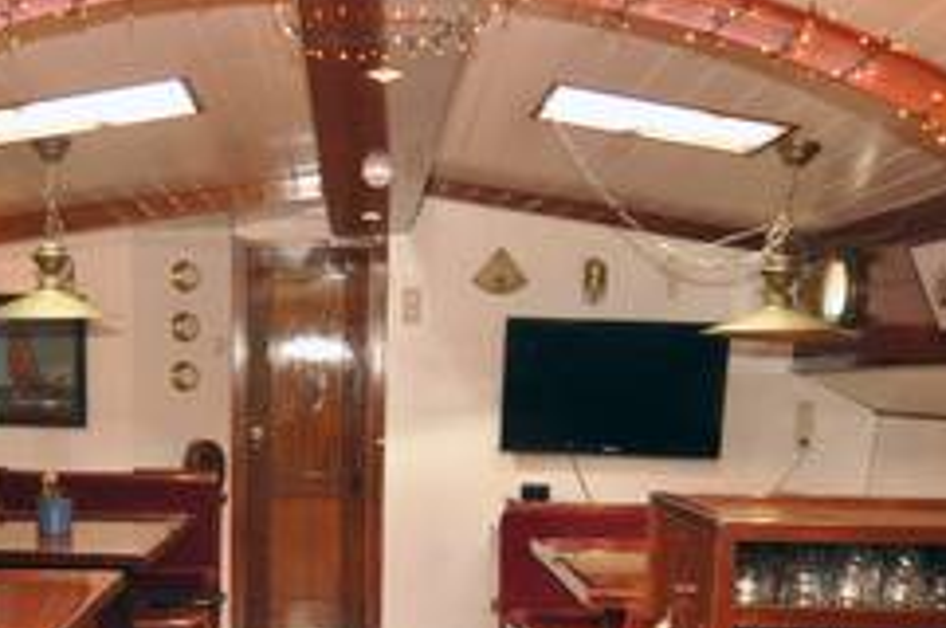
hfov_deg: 45.1
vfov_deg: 29.9
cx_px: 353
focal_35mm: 43
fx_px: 1128
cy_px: 557
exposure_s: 1/8
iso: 400
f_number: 5
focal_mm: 12
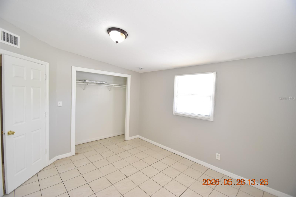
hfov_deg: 100.4
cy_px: 98
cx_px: 148
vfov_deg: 77.3
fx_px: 123
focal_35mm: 15
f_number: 3.5
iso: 800
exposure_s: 1/60
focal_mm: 10
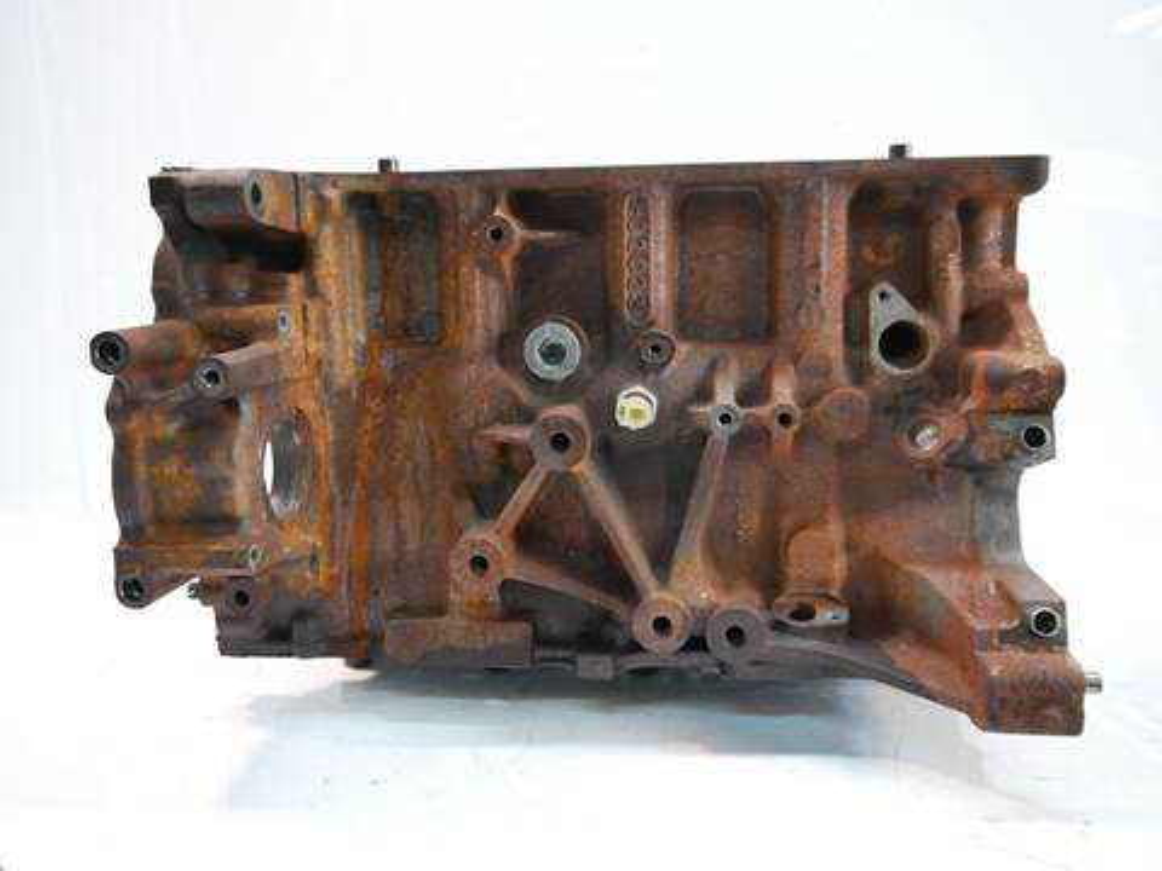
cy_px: 436
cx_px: 581
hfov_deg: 60.0
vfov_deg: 46.8
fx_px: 1007
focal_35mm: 30
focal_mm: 15
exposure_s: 1/60
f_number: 3.5
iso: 800
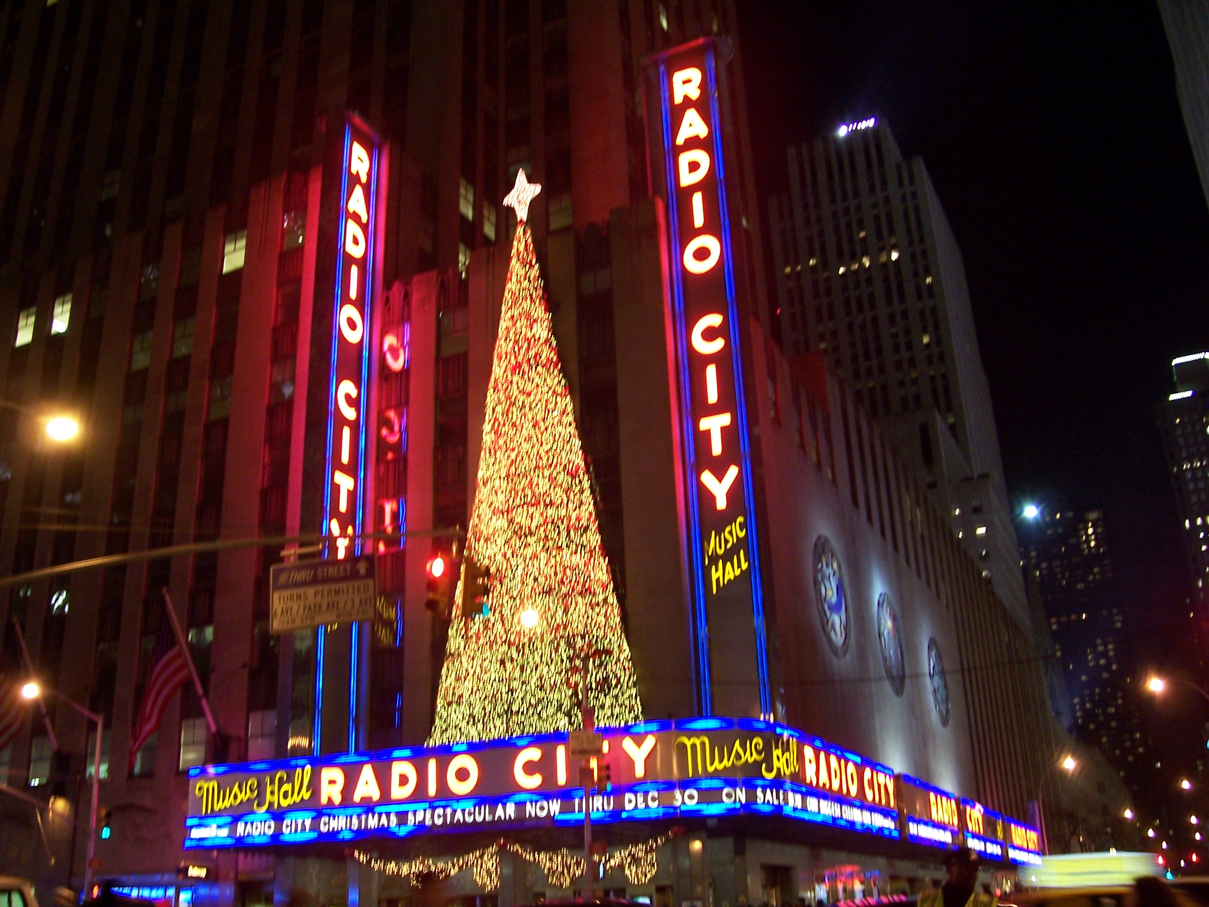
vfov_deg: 41.8
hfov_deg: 54.0
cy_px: 454
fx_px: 1187
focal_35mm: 34
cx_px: 604
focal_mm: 5.6
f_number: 2.7
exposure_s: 1/8
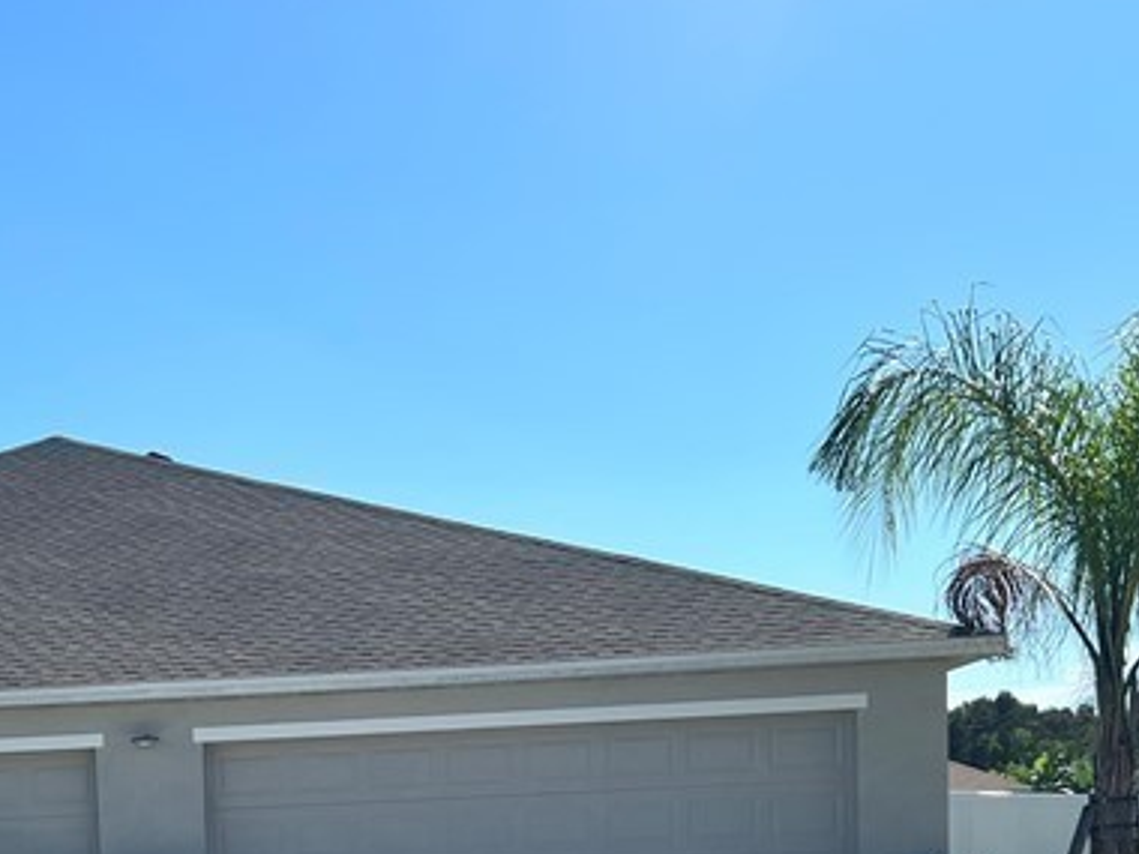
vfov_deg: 19.8
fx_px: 2303
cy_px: 1016
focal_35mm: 70
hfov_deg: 26.7
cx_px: 87
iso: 50
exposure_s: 1/6579
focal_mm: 5.7
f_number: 1.5
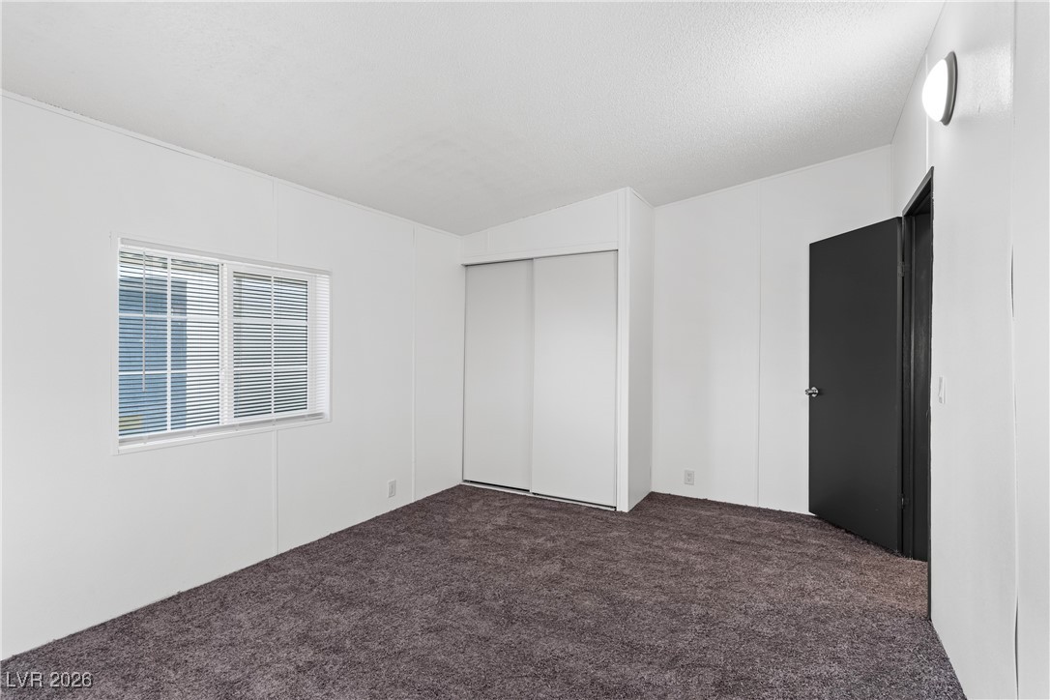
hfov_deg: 93.3
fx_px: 496
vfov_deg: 70.4
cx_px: 525
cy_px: 350
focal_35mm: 17
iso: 400
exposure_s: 1/25
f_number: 8
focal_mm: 17
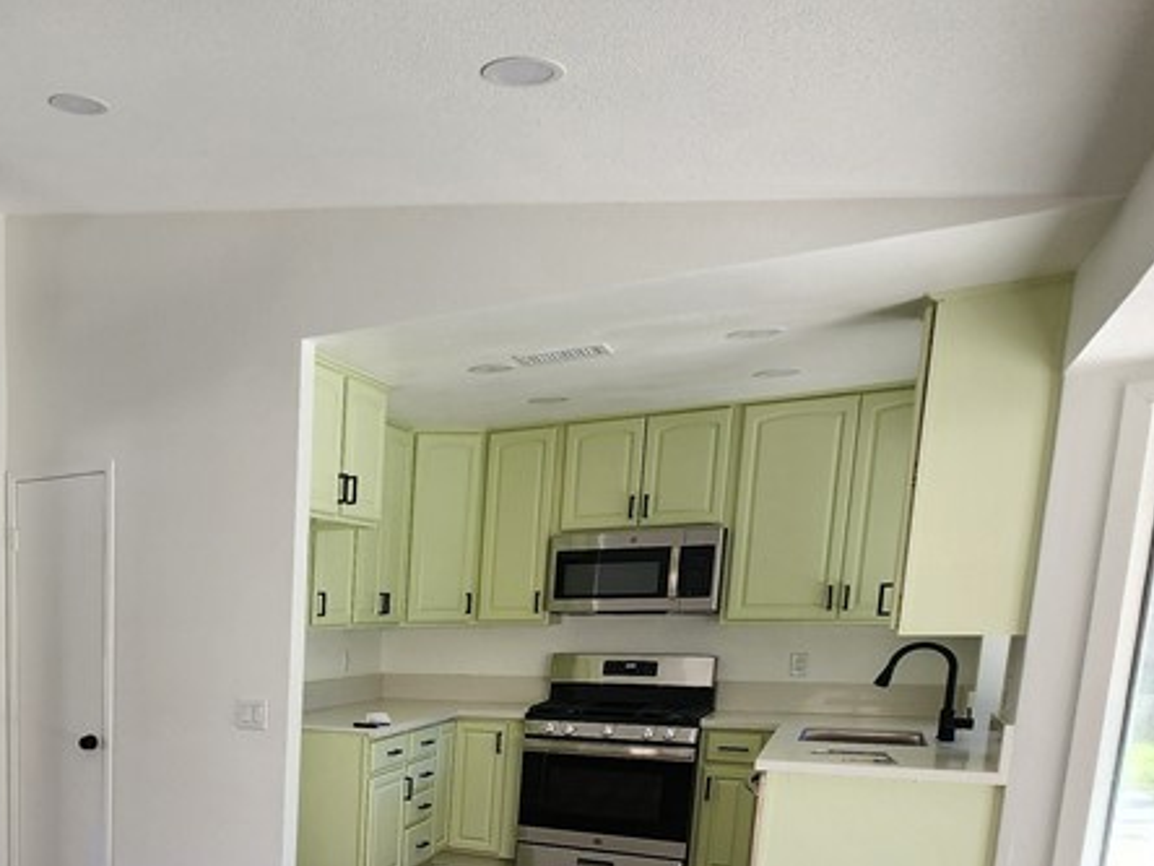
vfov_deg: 42.8
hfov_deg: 47.7
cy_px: 783
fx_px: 1000
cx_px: -42
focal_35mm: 30
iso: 80
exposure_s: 1/120
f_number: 2.2
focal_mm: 2.2
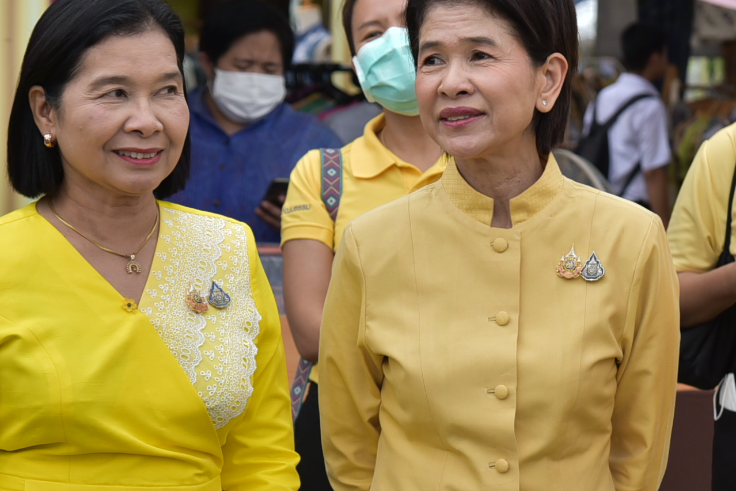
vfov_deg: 6.9
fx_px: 4090
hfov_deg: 10.3
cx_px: 441
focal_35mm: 200
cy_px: 270
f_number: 7.1
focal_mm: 85
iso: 200
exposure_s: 1/250
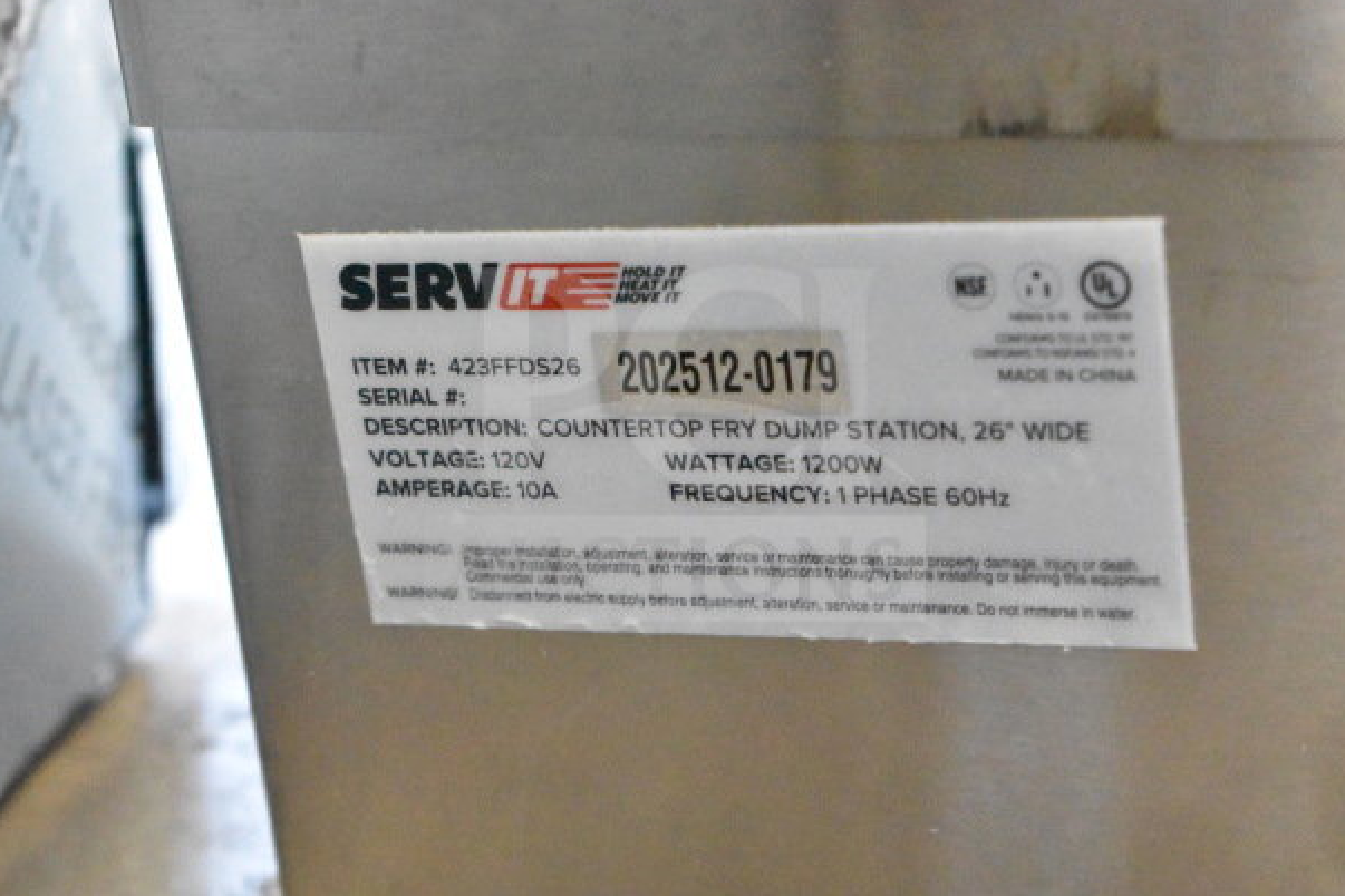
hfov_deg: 24.3
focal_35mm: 84
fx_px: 3120
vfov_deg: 16.4
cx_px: 674
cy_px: 445
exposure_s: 1/100
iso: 22800
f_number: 5.6
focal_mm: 55
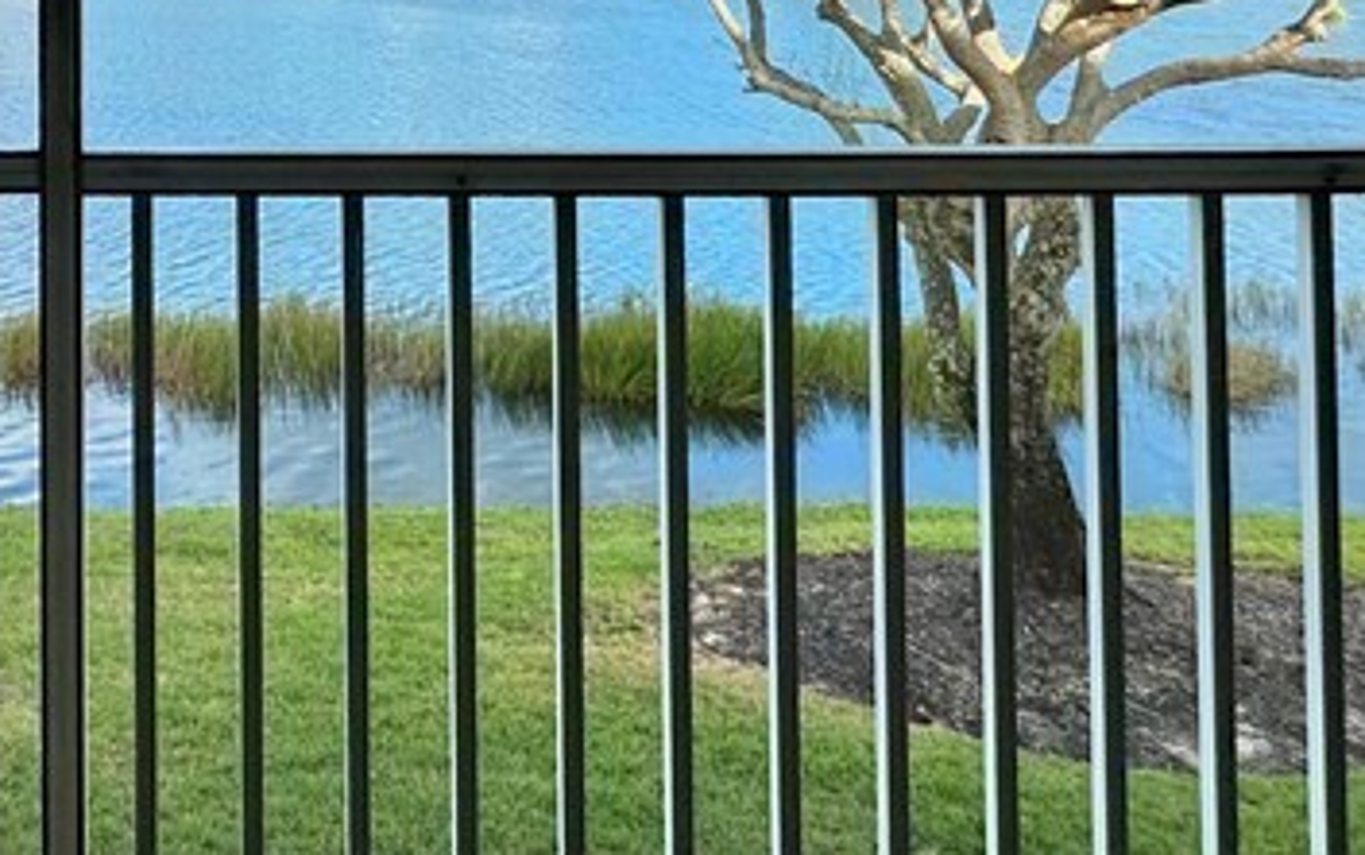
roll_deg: +0.0
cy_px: -182
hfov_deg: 42.1
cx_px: 116
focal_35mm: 43
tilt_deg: +1.8
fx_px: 1600
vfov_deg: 26.4
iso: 50
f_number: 2.2
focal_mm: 2.22
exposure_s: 1/836
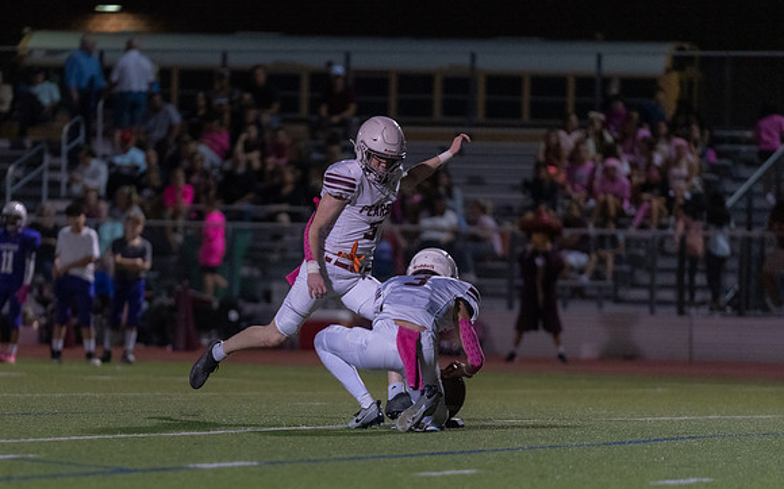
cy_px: 328
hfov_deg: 7.8
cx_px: 292
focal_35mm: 269
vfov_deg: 4.9
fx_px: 5753
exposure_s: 1/1250
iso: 4000
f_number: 2.8
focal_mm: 200
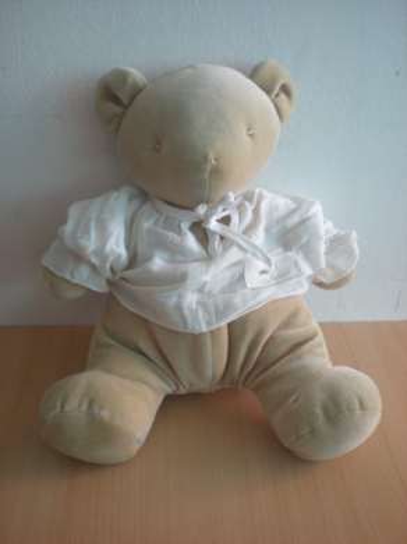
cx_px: 204
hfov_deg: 37.7
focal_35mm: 38
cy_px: 272
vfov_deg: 49.0
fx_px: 596
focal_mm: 6.3
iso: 102
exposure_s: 1/59.8
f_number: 3.1
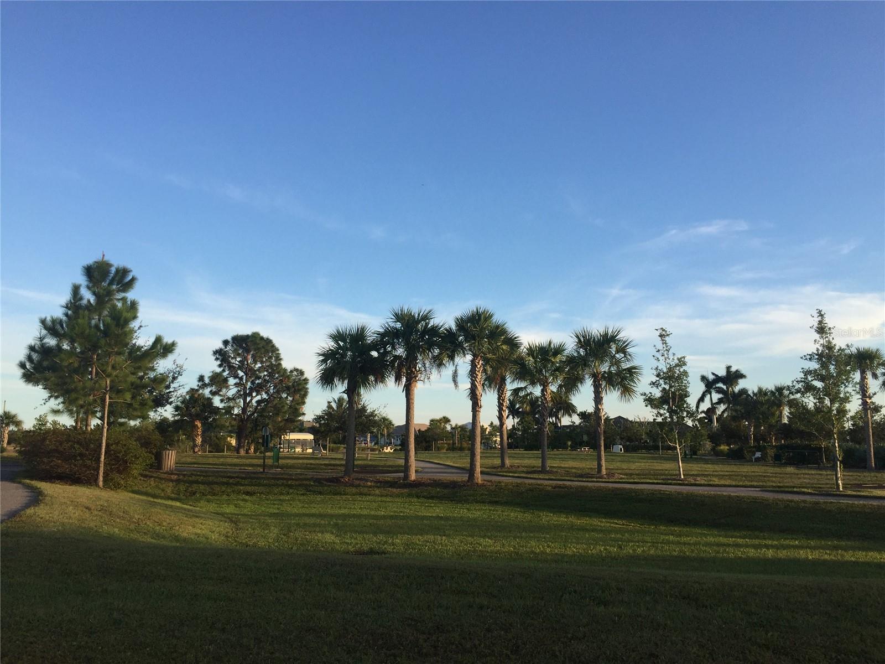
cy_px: 332
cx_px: 442
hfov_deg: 61.7
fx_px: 741
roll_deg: -2.2
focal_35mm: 29
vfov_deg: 48.2
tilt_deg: +7.7
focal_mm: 4.15
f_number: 2.2
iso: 32
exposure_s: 1/1163
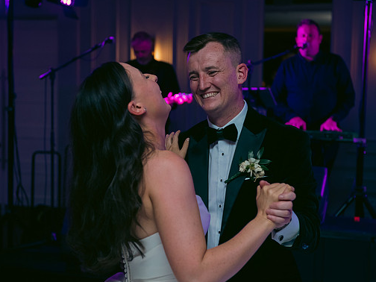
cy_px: 142
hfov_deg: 31.2
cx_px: 196
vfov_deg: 23.7
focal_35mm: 62
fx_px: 673
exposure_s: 1/160
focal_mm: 56
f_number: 3.5
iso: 800
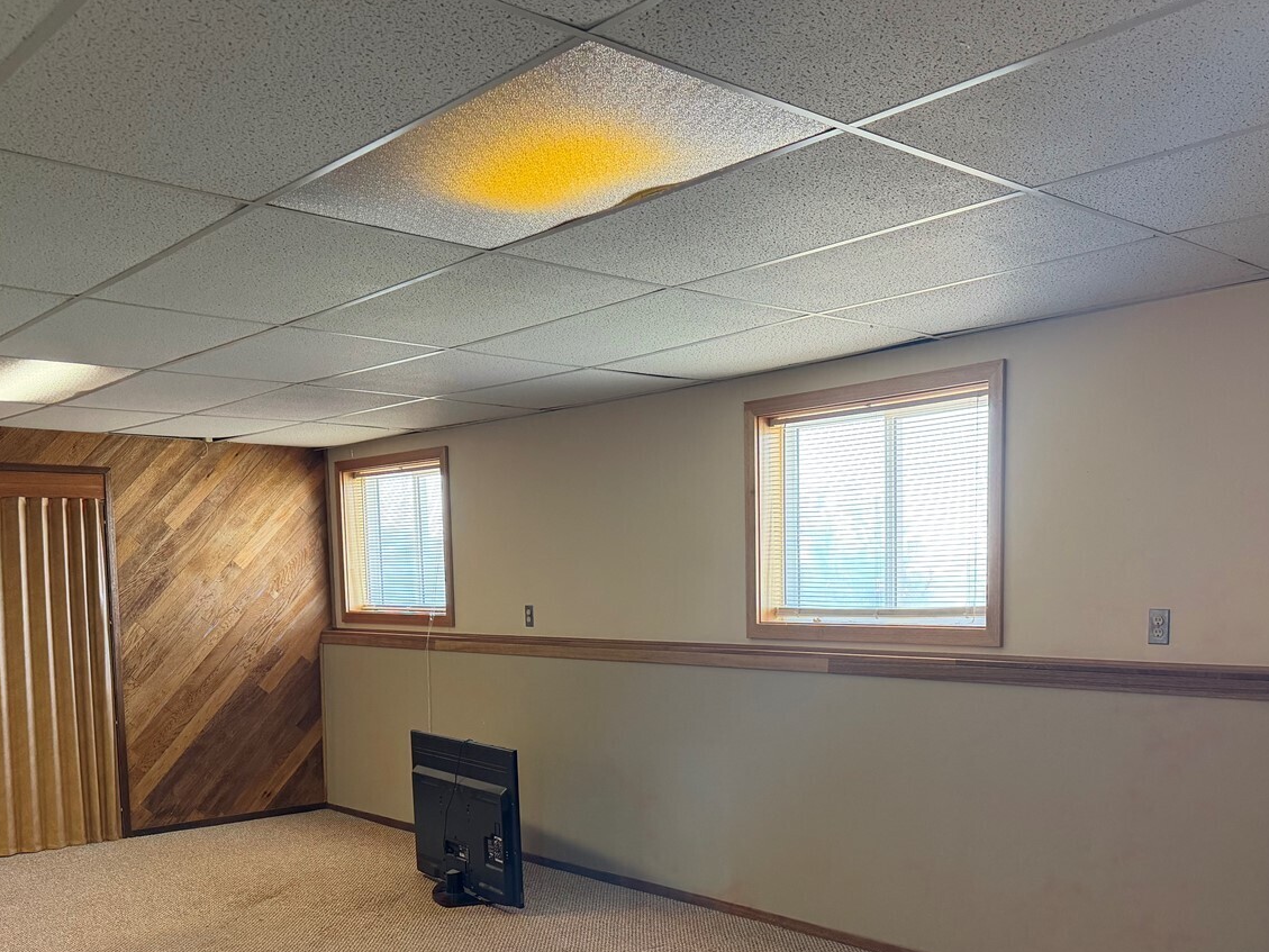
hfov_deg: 53.6
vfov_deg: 41.0
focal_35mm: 34
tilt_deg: -4.5
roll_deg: +1.2
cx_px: 754
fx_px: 1247
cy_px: 668
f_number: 1.78
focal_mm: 6.76
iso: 400
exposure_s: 1/120
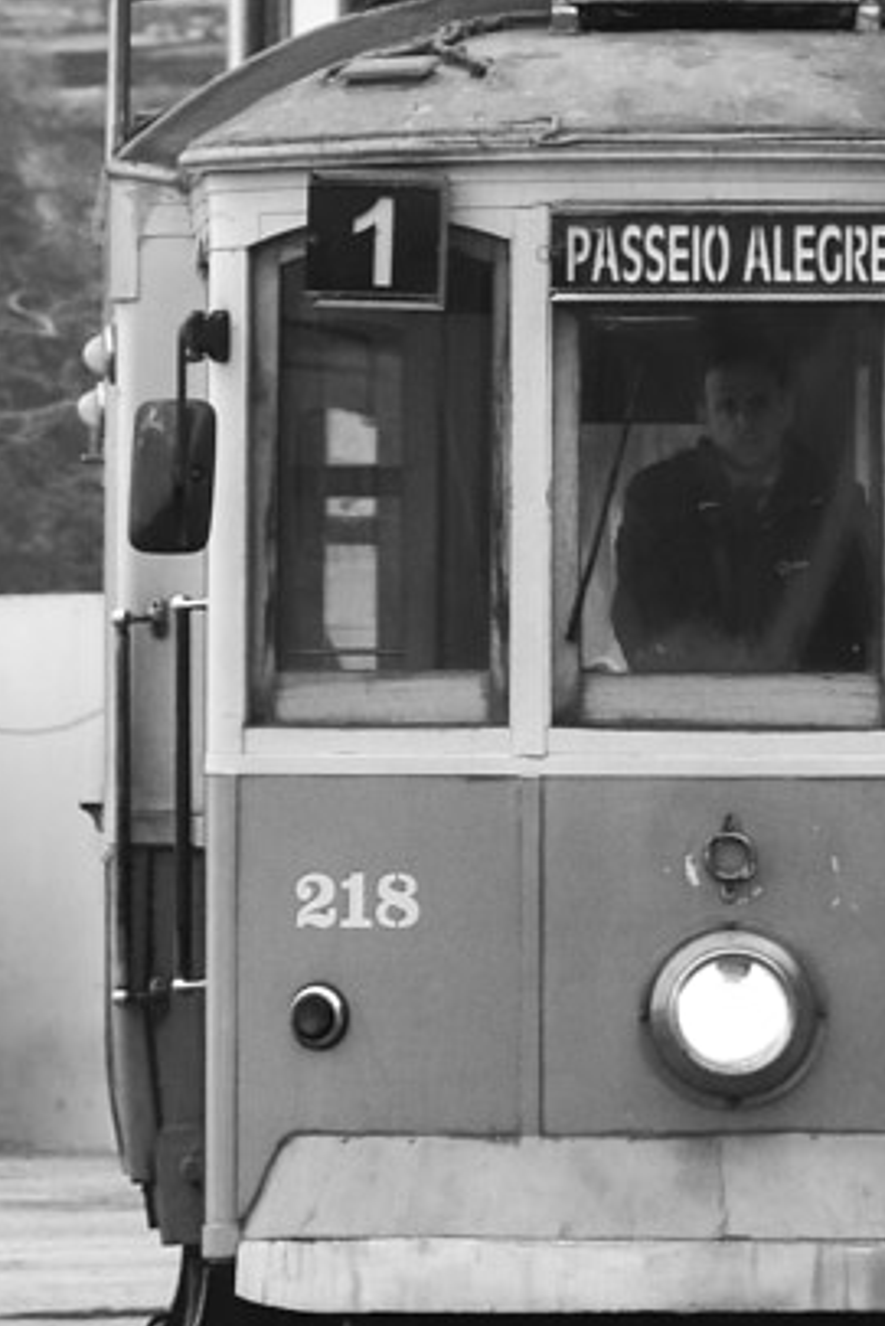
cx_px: 593
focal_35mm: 827
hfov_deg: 1.7
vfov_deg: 2.5
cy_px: 565
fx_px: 30467
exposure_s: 1/250
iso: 250
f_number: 6.3
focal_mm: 140
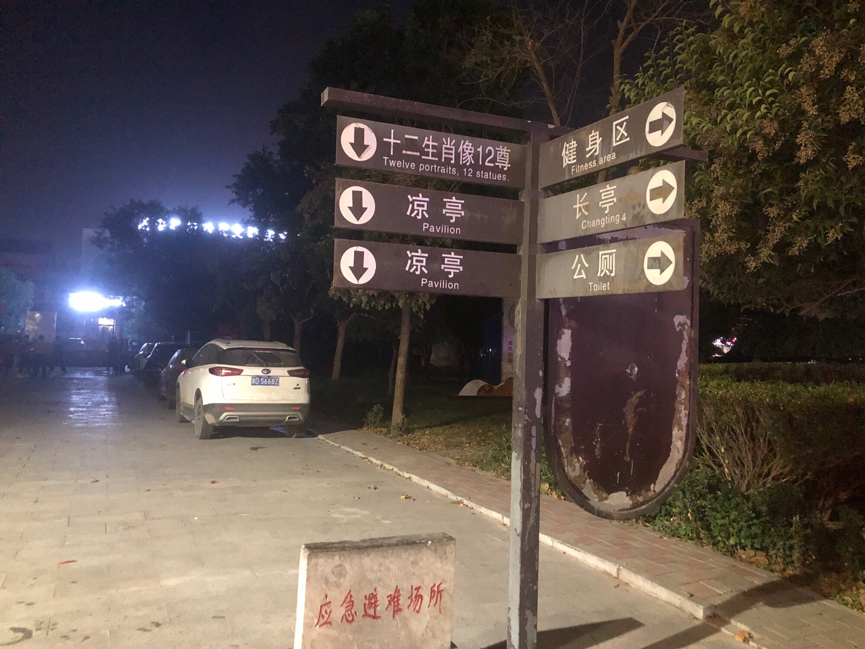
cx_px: 432
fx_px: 700
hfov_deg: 63.4
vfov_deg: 49.7
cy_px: 324
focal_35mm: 28
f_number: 1.8
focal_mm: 3.99
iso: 320
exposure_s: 1/4
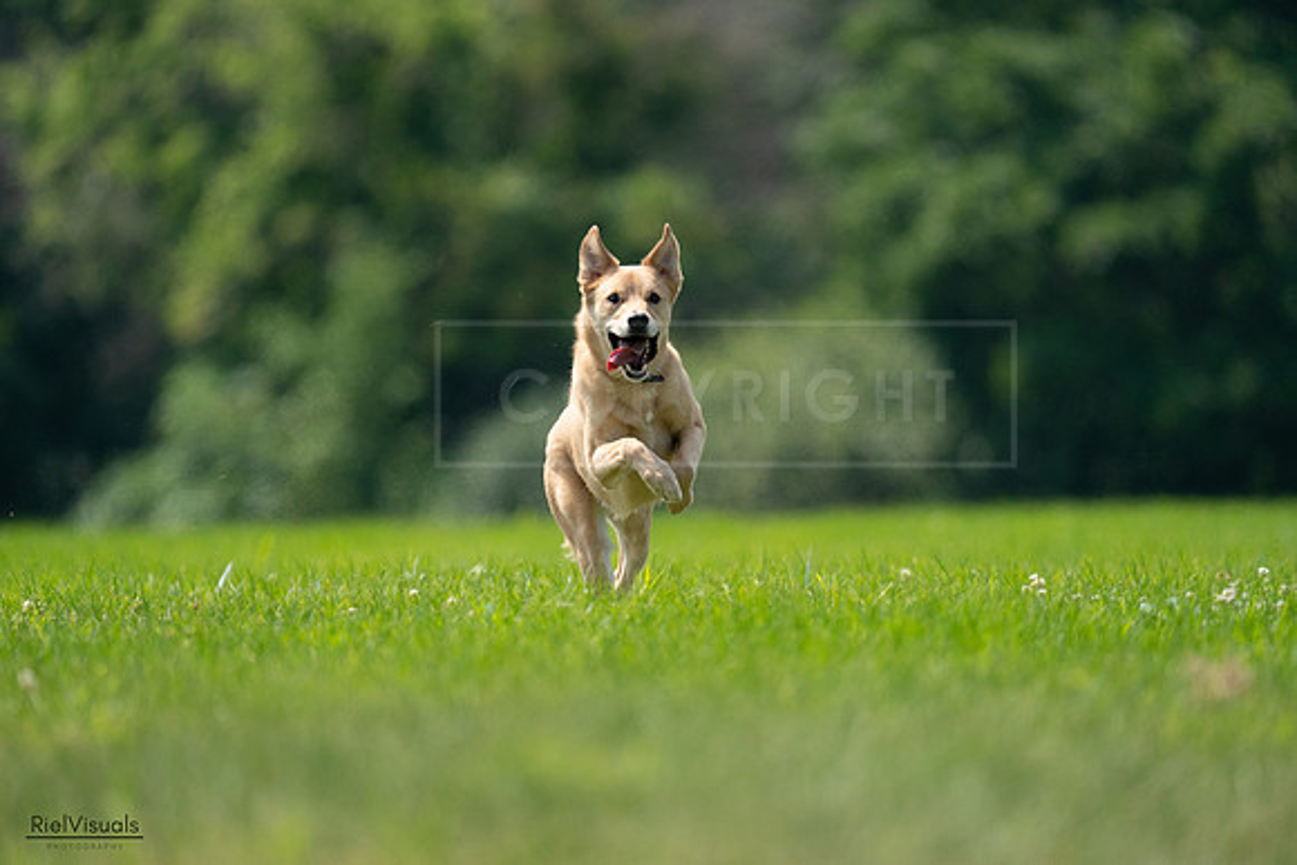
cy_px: 432
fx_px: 21621
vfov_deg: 2.3
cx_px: 648
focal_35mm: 600
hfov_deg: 3.4
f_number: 6.3
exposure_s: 1/4000
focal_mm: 600
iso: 1600
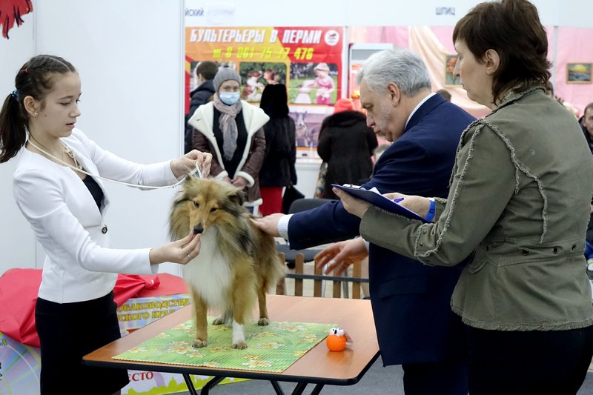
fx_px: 1054
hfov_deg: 31.4
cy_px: 198
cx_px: 296
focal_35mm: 64
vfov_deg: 21.2
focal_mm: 23.32
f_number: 2.8
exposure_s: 1/125
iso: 2000
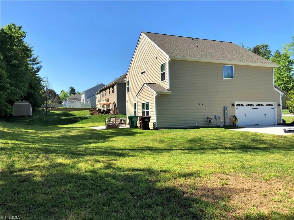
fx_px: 238
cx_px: 147
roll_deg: +0.3
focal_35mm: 28
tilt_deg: +0.3
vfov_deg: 49.7
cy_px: 110
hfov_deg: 63.4
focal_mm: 3.99
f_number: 1.8
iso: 20
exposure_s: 1/1453
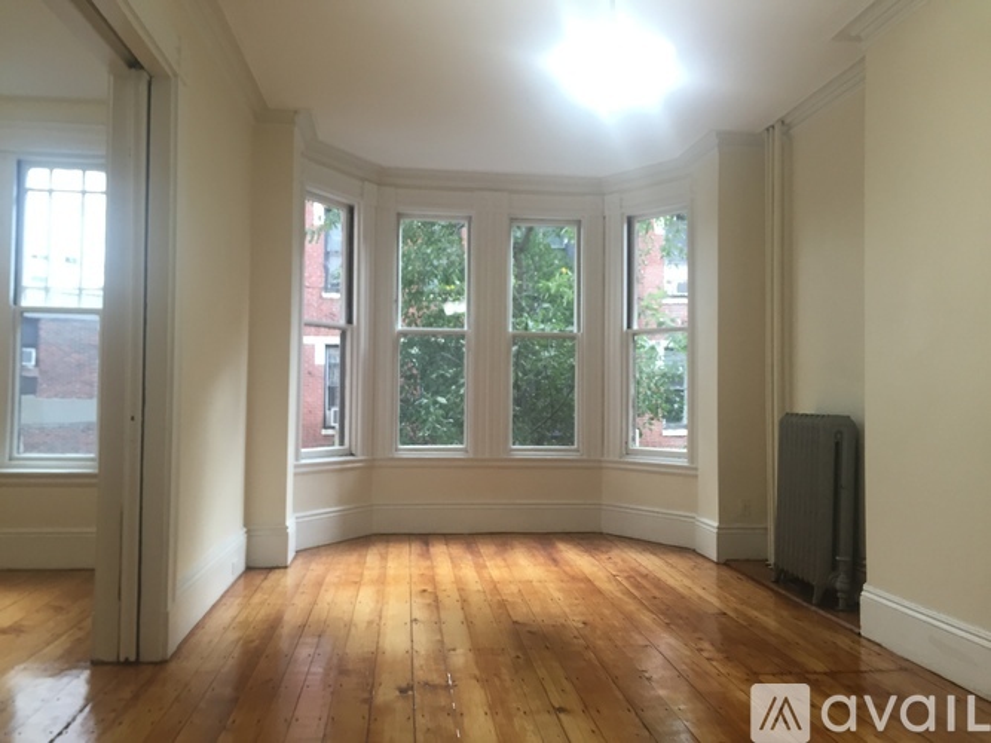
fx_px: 830
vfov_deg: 48.2
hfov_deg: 61.7
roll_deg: -1.0
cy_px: 372
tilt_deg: +2.4
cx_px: 496
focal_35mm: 29
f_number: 2.2
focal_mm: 4.15
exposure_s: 1/30
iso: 80
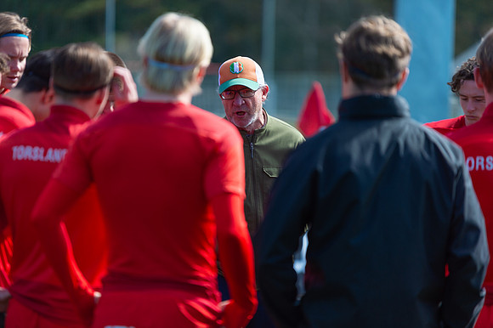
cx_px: 246
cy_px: 164
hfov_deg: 10.3
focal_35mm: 200
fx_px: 2737
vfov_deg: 6.9
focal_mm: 200
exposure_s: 1/1600
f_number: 3.2
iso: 160
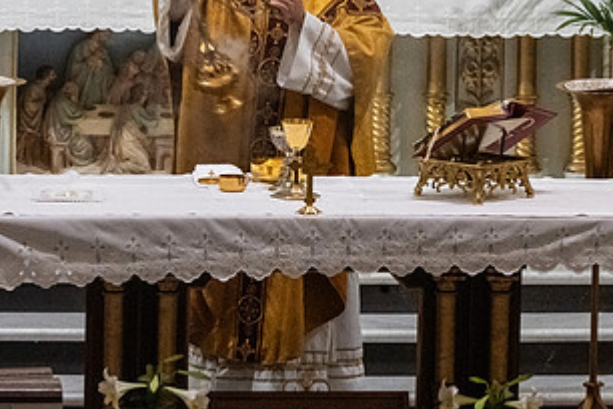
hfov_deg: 4.7
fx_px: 7424
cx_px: 421
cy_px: 92
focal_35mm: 436
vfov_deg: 3.2
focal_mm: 200
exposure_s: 1/60
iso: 5000
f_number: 14
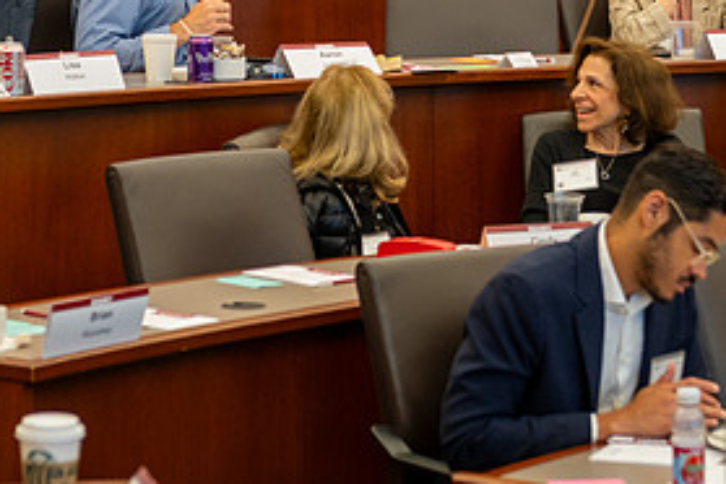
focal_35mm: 146
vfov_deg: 9.3
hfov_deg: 14.1
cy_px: 22
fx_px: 2944
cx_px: 406
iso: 1250
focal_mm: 70
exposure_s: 1/80
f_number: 4
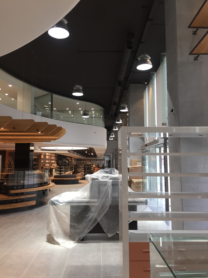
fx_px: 232
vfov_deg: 61.7
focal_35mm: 29
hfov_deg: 48.2
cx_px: 104
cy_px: 139
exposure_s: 1/33
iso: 40
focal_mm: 4.15
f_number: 2.2
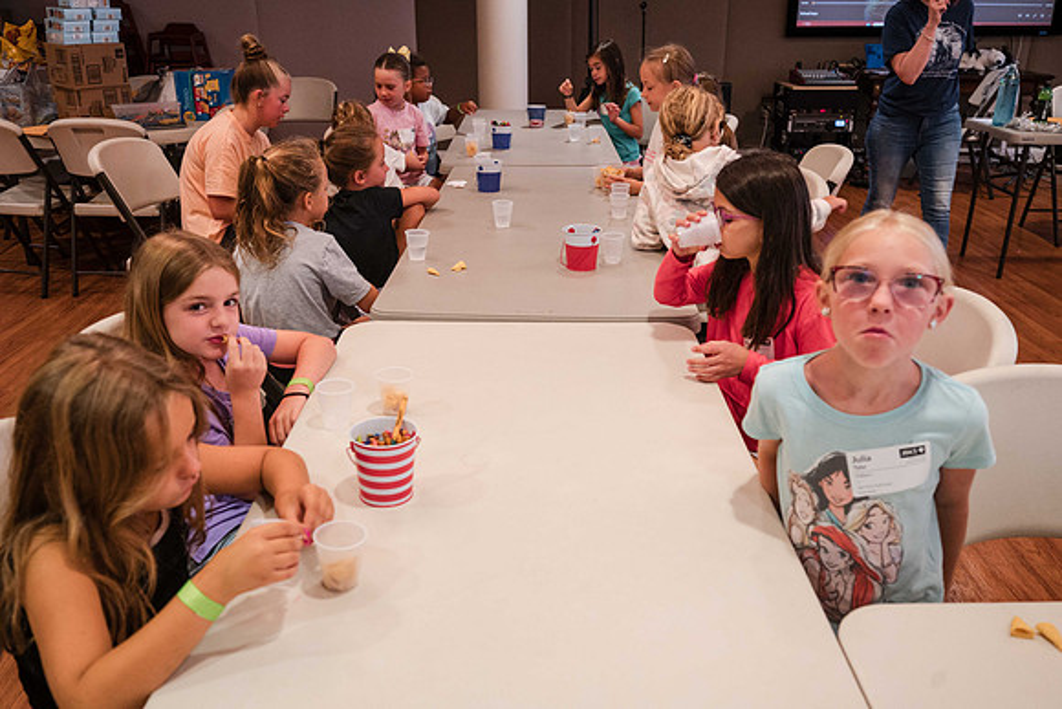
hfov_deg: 59.9
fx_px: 922
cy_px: 353
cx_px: 527
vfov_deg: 42.1
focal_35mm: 31
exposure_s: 1/125
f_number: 4
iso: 2800
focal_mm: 30
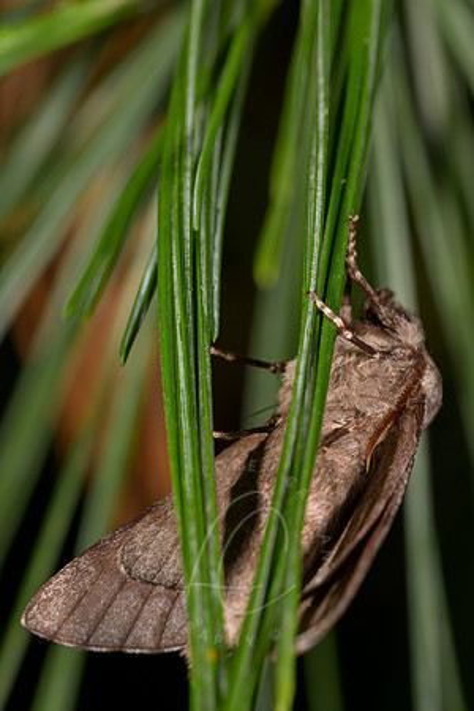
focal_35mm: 173
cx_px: 338
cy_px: 320
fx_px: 3420
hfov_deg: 7.9
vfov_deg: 11.9
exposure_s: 1/250
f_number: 16
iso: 64
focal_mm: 105
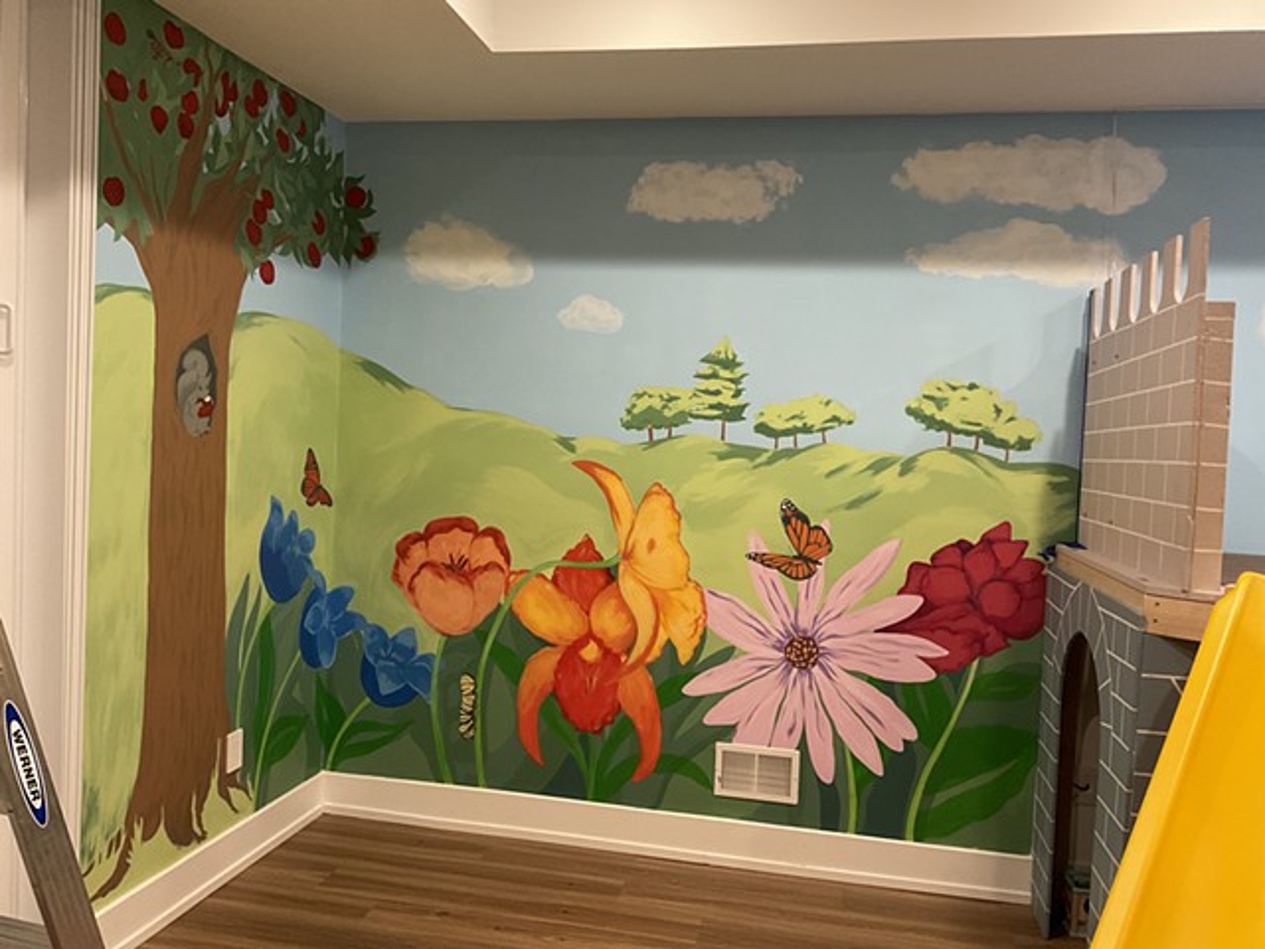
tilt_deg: -1.9
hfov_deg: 61.7
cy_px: 474
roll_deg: -3.4
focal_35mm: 29
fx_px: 1060
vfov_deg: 48.2
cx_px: 632
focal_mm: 3
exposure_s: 1/40
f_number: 1.8
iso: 200
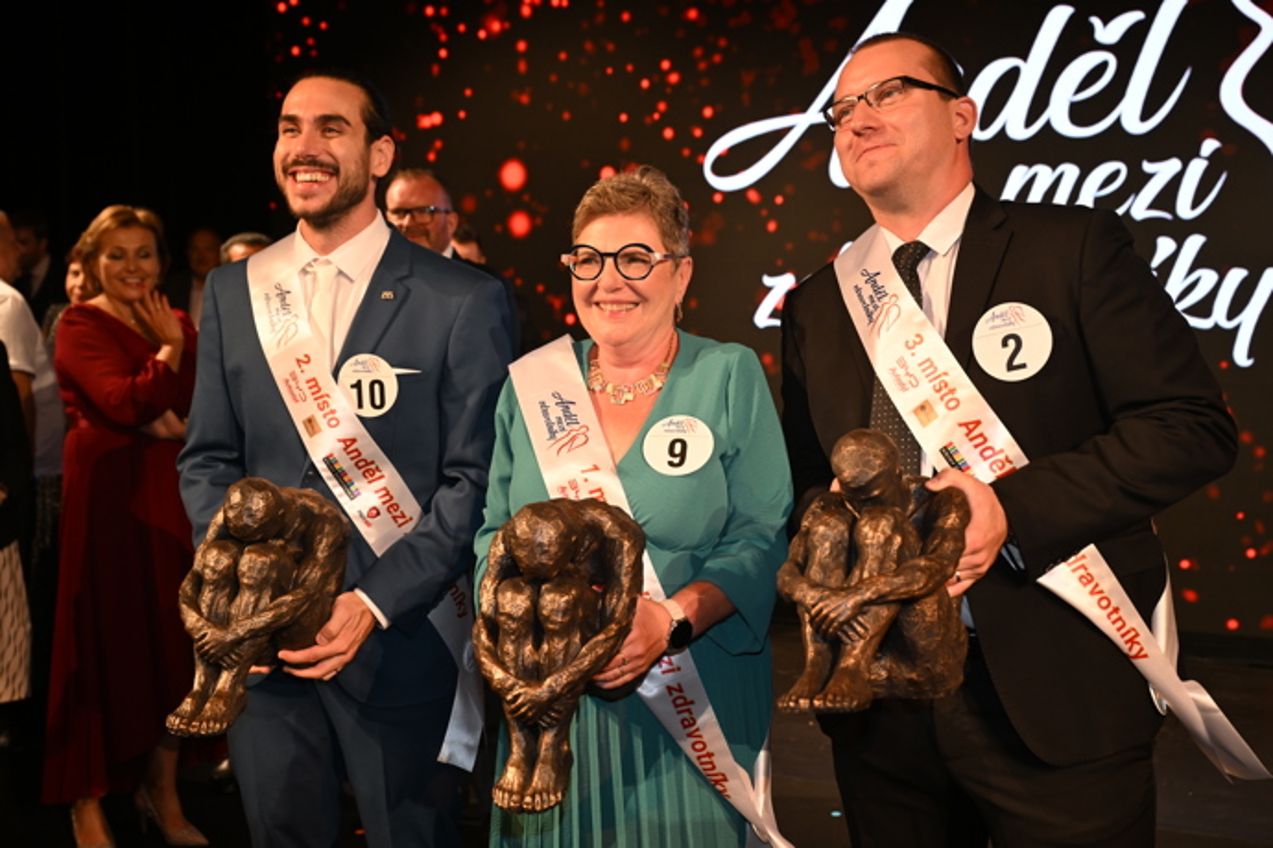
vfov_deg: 34.2
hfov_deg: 49.6
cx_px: 636
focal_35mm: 39
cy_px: 424
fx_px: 1379
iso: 1250
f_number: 4
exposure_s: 1/250
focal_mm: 39
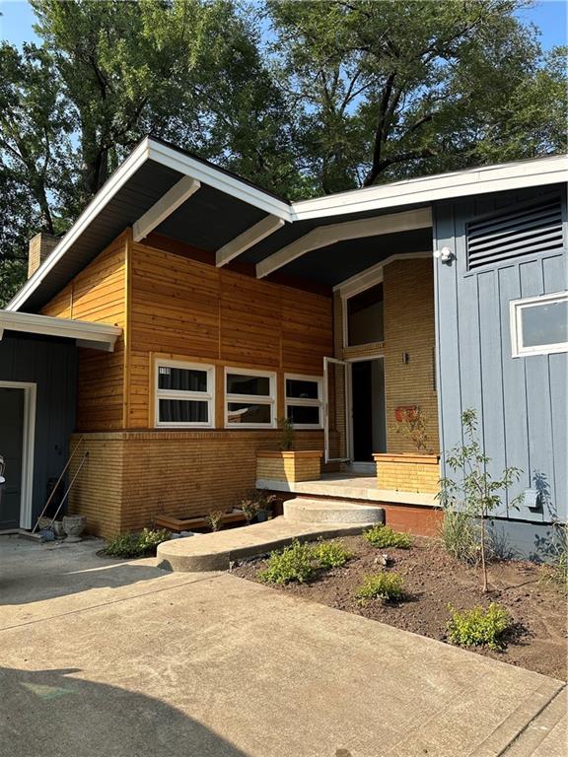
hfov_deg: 56.8
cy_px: 378
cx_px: 284
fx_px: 525
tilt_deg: +7.1
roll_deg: -0.7
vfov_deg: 71.6
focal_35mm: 24
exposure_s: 1/2110
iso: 80
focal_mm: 6.86
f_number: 1.78
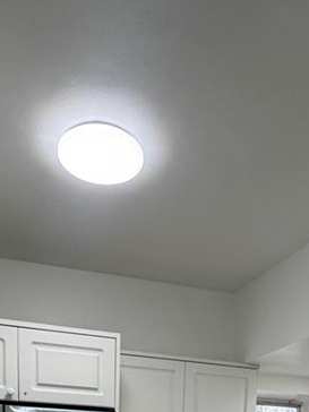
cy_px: 548
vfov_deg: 32.8
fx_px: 488
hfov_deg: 35.1
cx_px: 162
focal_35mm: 41
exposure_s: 1/120
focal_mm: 2.22
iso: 200
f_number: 2.2
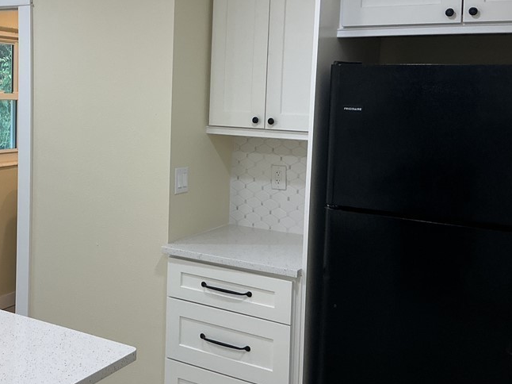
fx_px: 680
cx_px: 134
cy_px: 138
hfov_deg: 40.2
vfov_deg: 31.3
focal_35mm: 46
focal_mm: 3
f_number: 1.8
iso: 64
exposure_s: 1/120
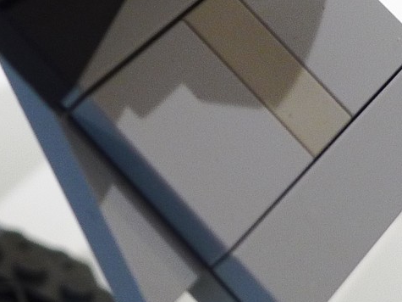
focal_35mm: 152
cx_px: -148
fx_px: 1765
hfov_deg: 12.5
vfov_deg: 9.5
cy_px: -130
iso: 200
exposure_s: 1/20
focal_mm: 9.3
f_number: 3.5
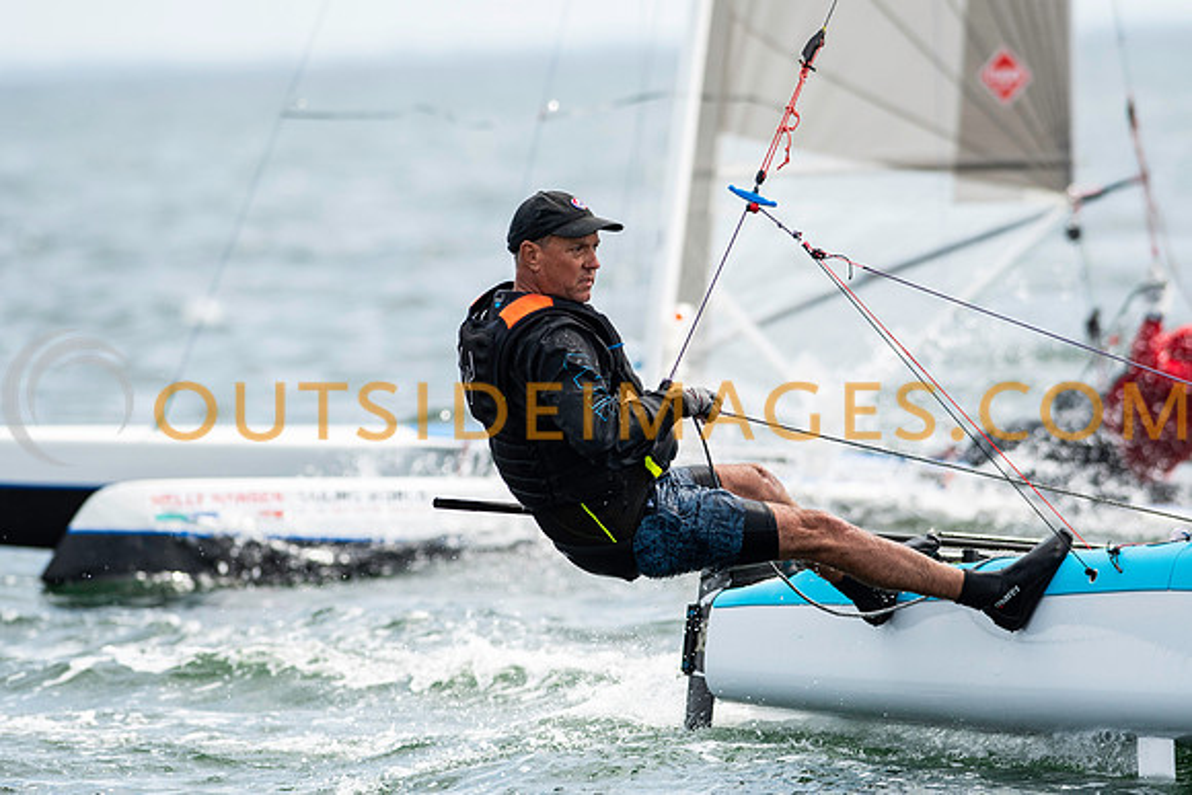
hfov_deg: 4.6
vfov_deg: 3.1
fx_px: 14903
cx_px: 596
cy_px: 398
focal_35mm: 450
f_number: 5
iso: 400
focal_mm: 300
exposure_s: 1/4000
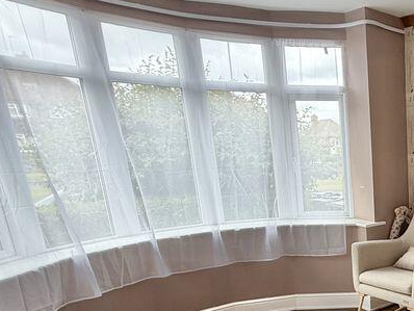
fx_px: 431
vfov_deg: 37.9
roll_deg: +0.4
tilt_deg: -14.7
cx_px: 451
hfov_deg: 41.4
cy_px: 259
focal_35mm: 36
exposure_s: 1/121
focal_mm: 2.22
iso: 80
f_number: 2.2
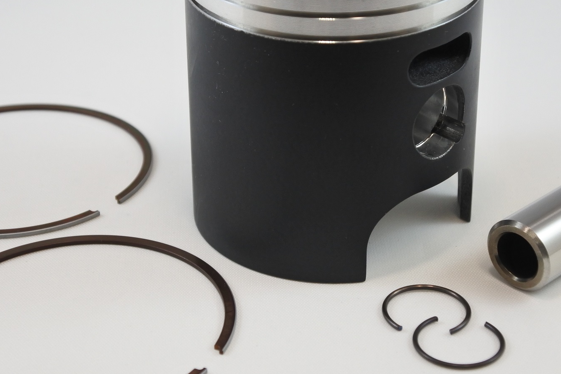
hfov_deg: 22.4
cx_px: 271
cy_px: 154
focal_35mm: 91
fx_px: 1418
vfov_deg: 15.0
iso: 450
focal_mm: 21.4
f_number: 4.8
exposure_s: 1/125
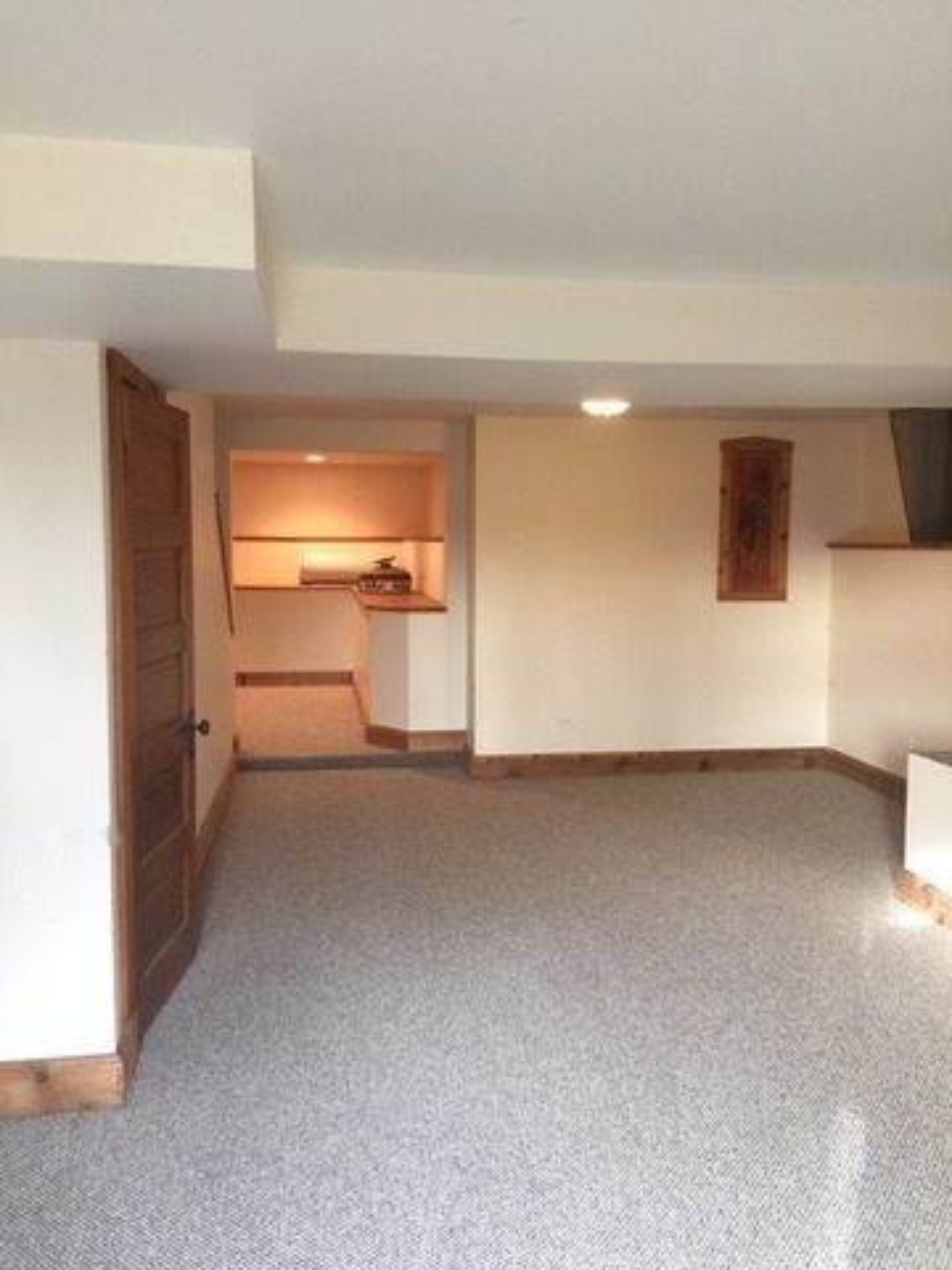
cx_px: 476
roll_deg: -0.6
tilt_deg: -3.9
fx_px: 1063
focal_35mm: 29
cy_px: 635
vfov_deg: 61.7
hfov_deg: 48.2
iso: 64
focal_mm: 4.15
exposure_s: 1/15
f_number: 2.2
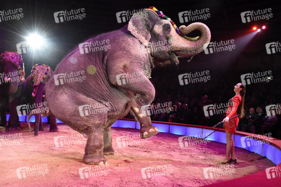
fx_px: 269
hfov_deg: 55.1
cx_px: 140
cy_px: 94
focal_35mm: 34
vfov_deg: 38.3
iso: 4000
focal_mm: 23
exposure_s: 1/160
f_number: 6.3
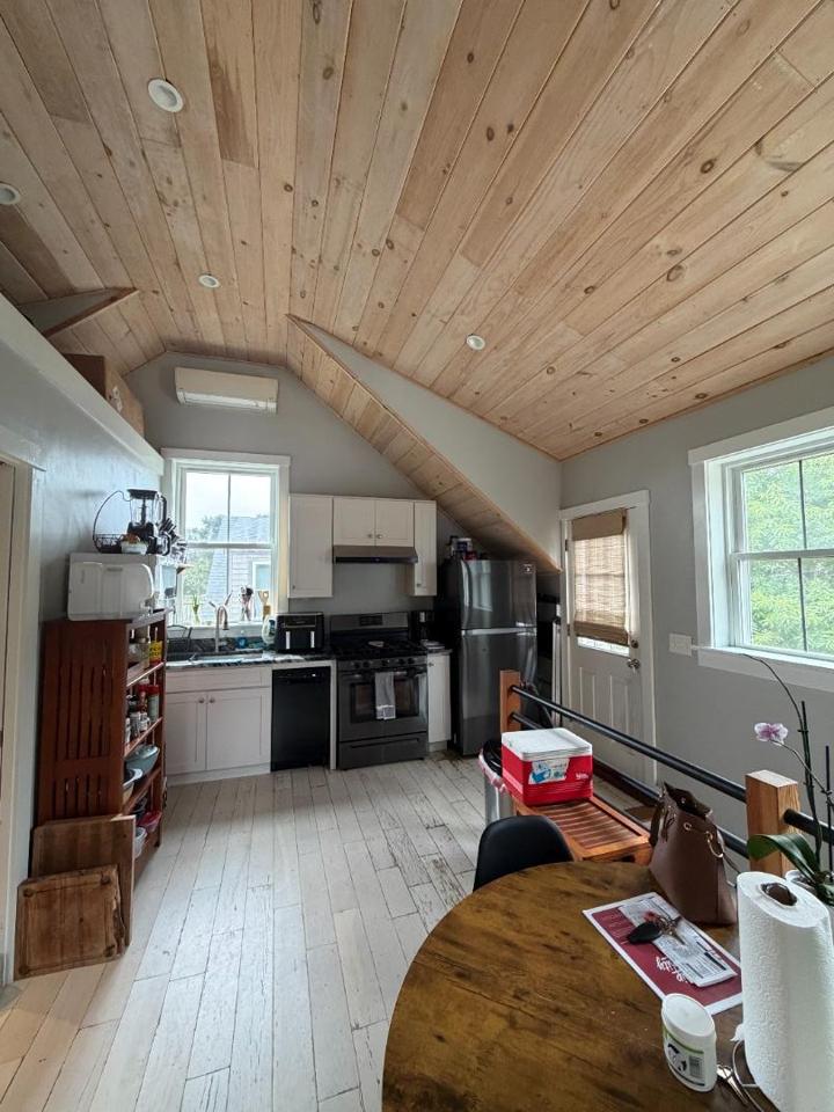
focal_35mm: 14
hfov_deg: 85.7
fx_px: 450
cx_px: 417
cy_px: 556
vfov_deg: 102.1
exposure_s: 1/120
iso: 320
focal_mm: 2.22
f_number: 2.2
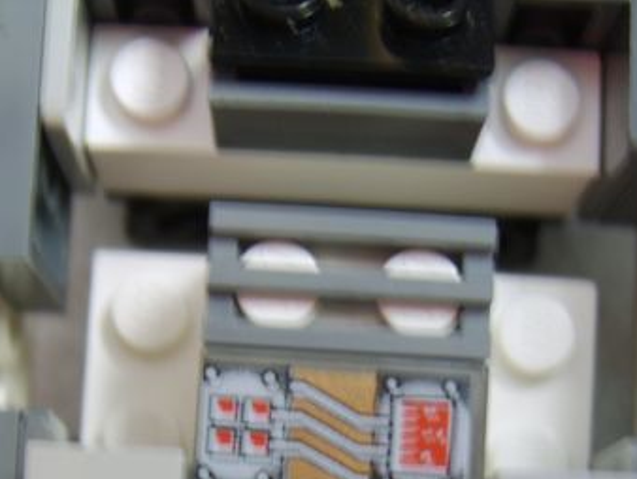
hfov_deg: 29.4
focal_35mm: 66
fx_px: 1215
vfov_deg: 21.3
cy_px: 505
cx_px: 345
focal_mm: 8.13
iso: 71
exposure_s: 1/3
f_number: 2.7
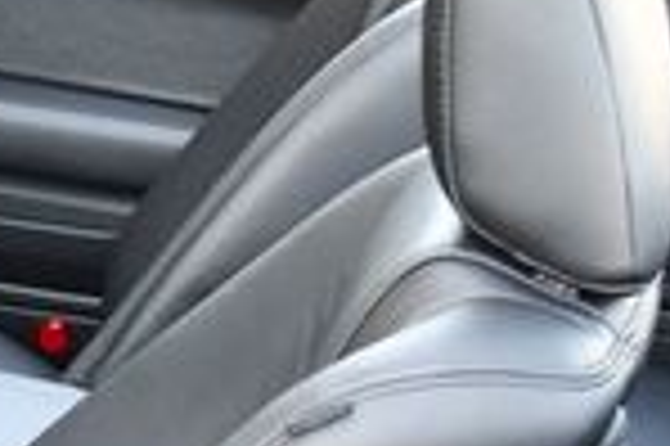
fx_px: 2882
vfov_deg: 8.8
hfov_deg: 12.1
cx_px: -571
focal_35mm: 155
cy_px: 464
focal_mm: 18
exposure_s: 1/200
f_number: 3.5
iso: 800
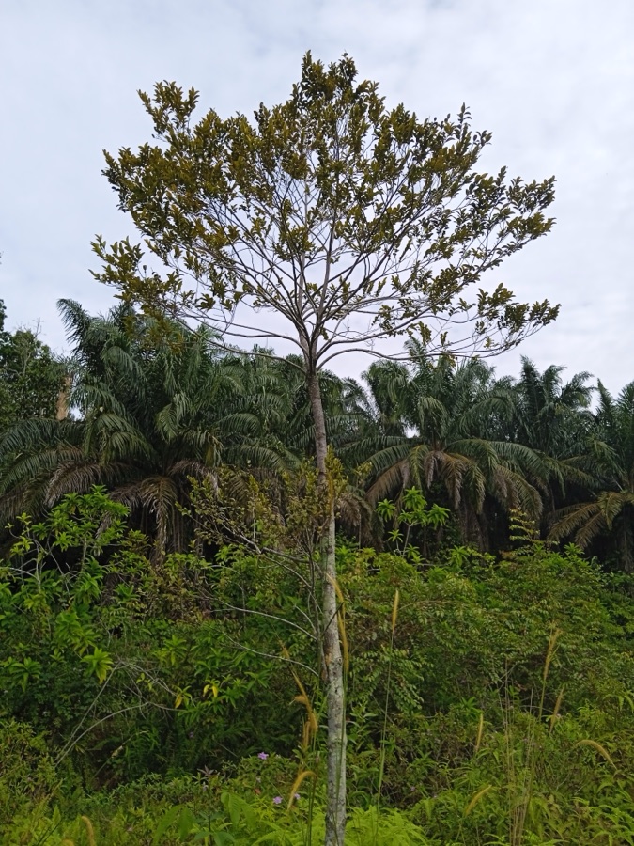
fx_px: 684
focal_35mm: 28
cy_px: 423
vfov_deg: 63.4
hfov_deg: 49.7
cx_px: 317
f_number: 2.2
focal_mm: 3.43
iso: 111
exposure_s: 1/908
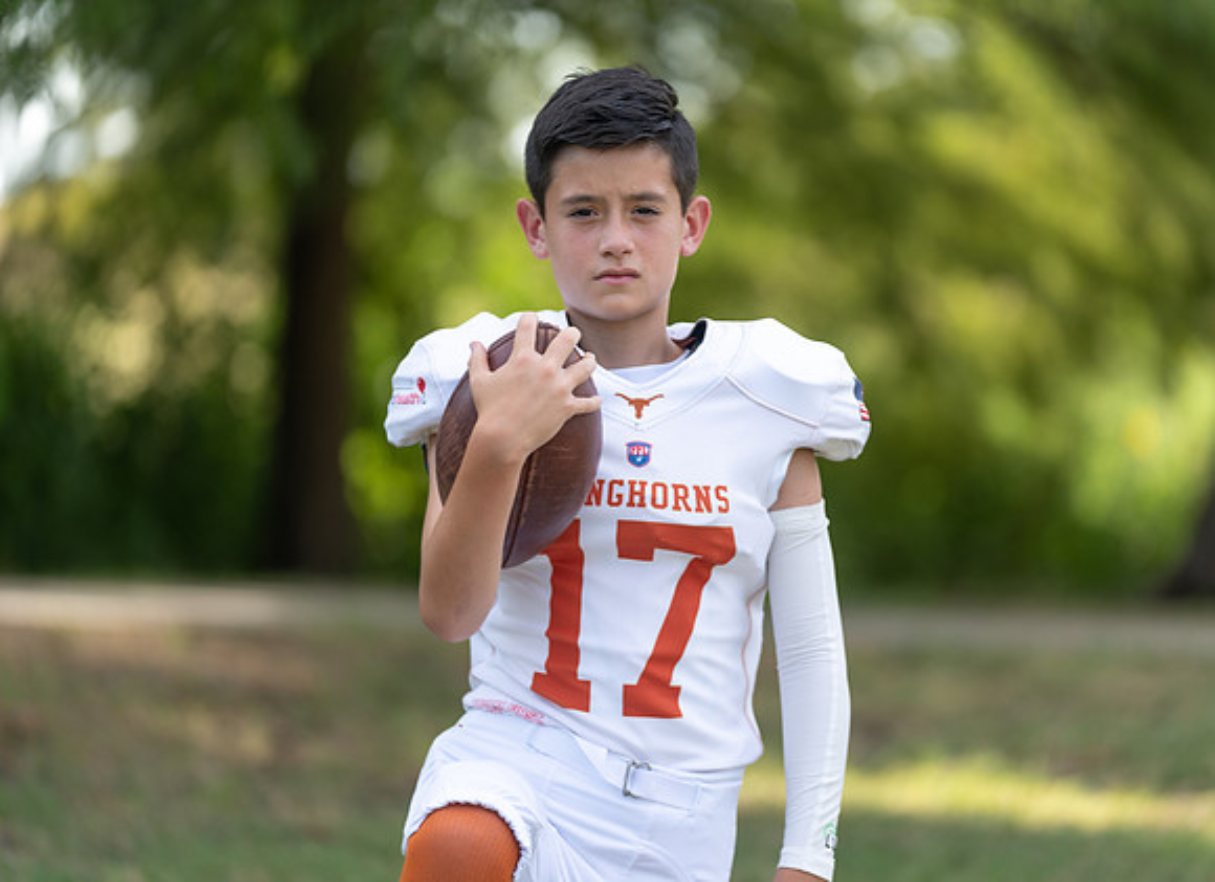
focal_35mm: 170
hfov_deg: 11.8
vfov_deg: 8.5
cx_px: 668
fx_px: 5899
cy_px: 425
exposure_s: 1/400
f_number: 2.8
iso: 100
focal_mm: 155
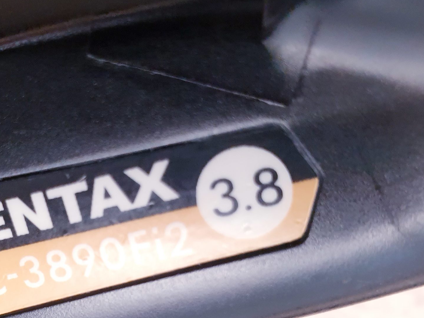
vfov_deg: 30.8
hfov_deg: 40.2
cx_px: 109
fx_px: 563
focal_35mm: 46
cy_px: 252
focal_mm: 4.3
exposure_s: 1/50
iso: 200
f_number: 2.4
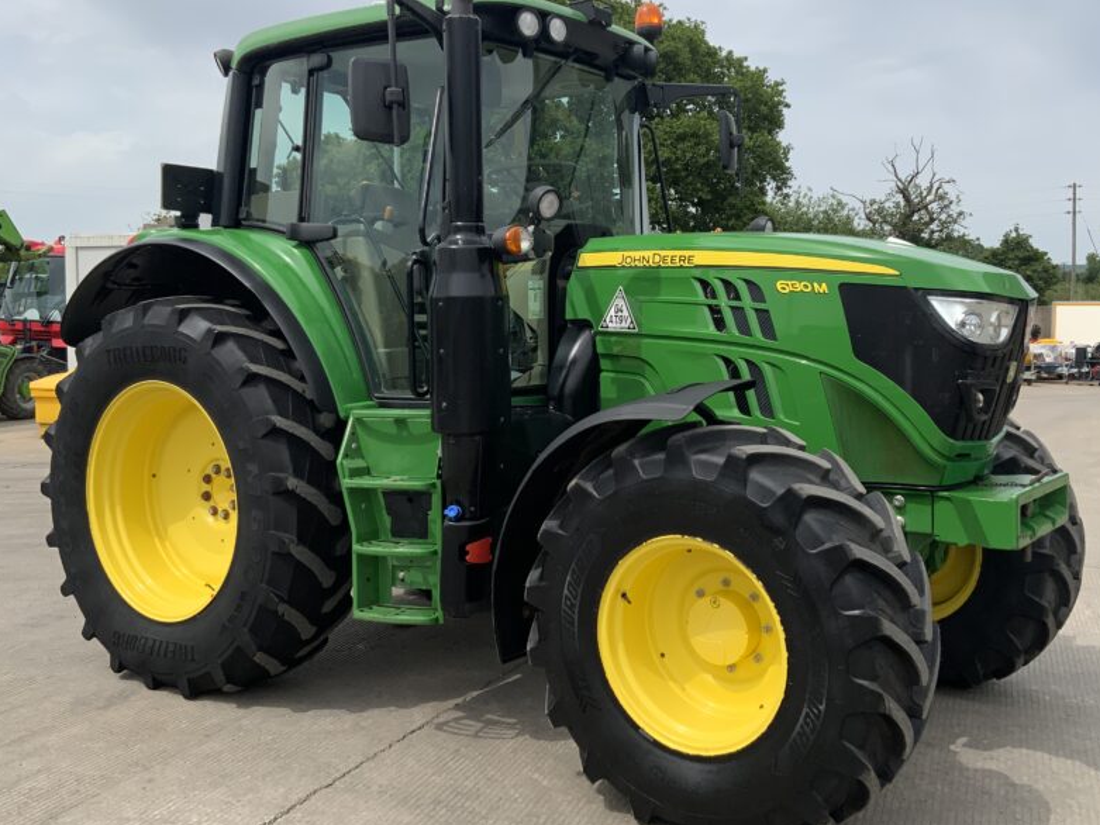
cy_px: 382
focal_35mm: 38
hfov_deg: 48.9
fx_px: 1208
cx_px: 601
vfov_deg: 37.7
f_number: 1.8
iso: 16
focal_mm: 3
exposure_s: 1/1848
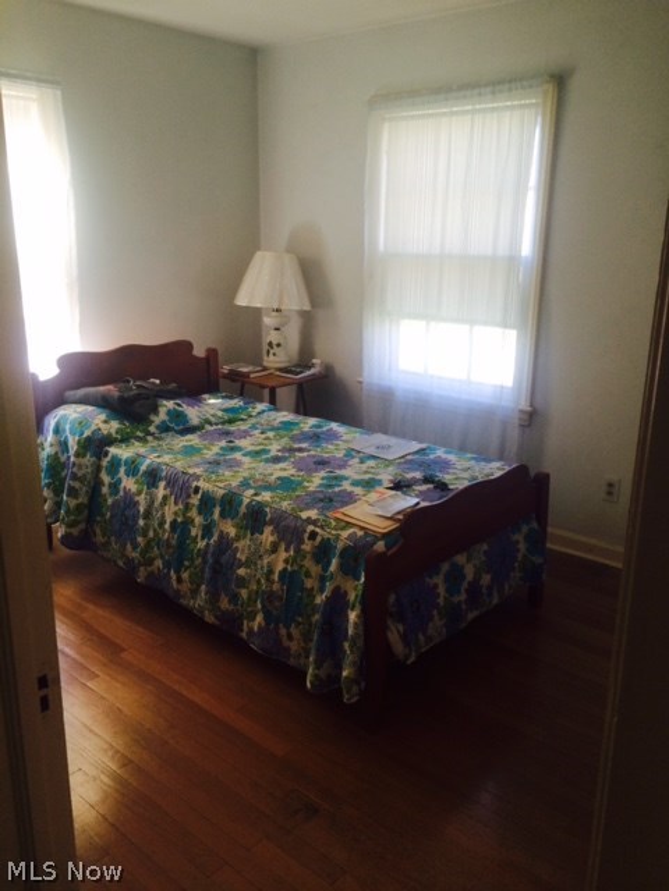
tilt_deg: -17.2
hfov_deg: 48.2
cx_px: 334
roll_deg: +0.9
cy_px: 446
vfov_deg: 61.7
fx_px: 747
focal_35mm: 29
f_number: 2.2
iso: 40
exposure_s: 1/30
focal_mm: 4.15
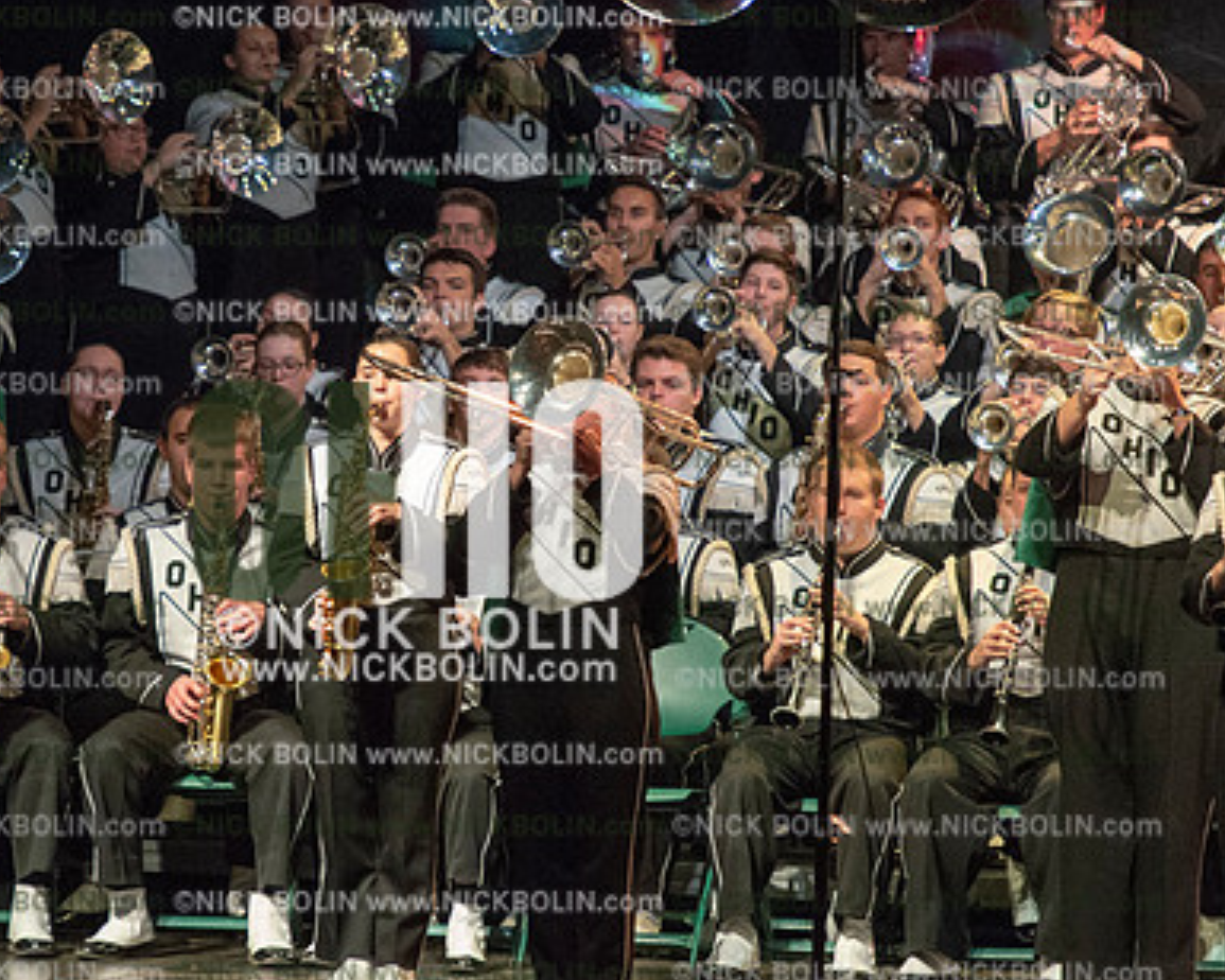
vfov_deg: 4.6
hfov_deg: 5.7
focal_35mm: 339
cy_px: 531
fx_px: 12291
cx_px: 417
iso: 8000
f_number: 5.6
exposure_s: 1/250
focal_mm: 240
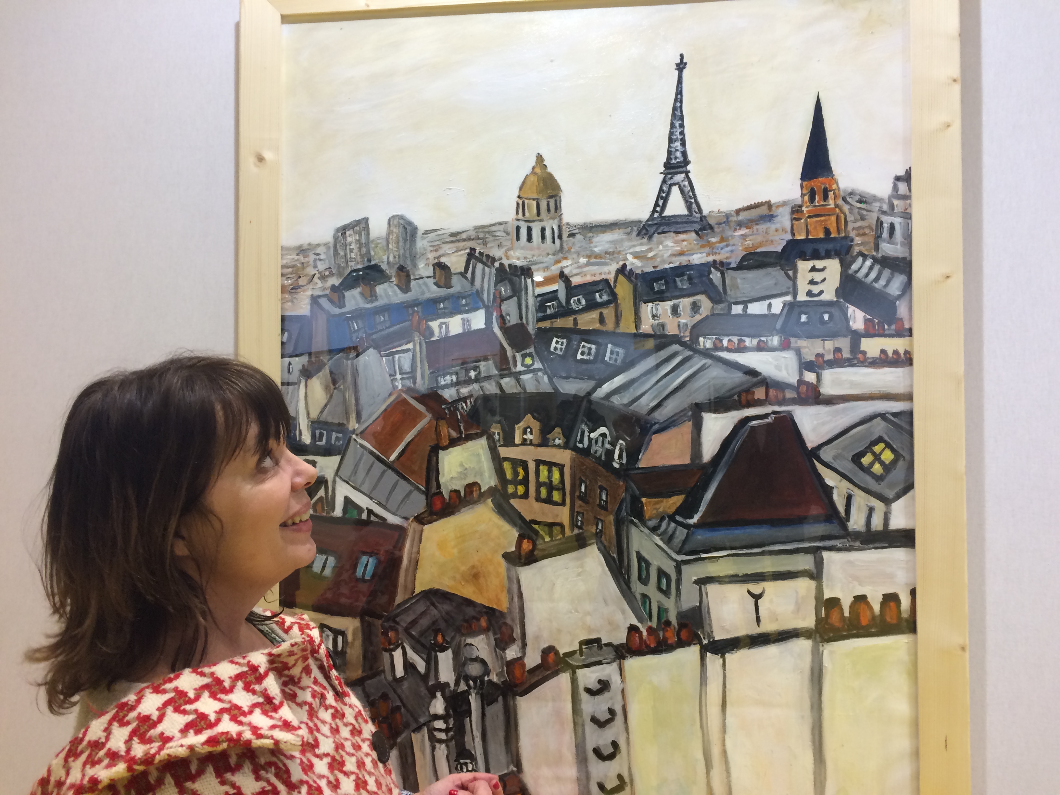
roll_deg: +0.2
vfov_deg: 48.2
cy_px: 398
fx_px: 888
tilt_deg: +1.2
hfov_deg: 61.7
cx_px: 530
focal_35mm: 29
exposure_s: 1/33
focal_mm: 4.15
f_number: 2.2
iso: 50
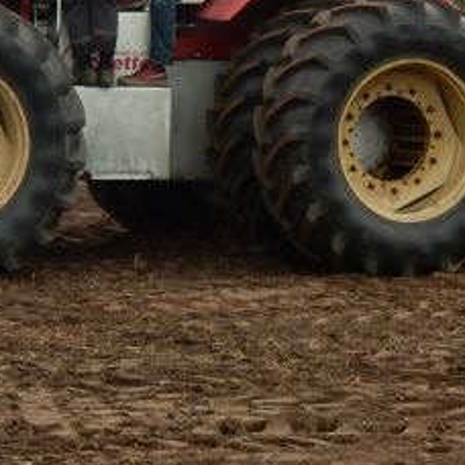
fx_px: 3344
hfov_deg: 7.9
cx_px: -47
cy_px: 51
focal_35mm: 220
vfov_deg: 7.9
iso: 125
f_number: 4.8
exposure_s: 1/250
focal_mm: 12.6
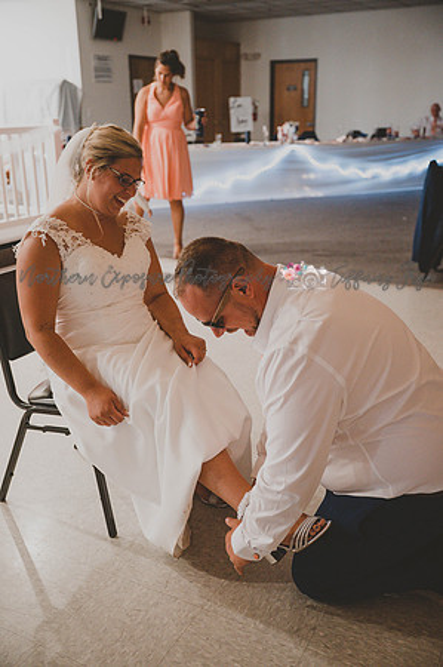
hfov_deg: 35.9
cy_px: 334
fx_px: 684
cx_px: 222
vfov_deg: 51.9
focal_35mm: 37
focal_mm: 37
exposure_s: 1/125
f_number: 2.8
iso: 3200
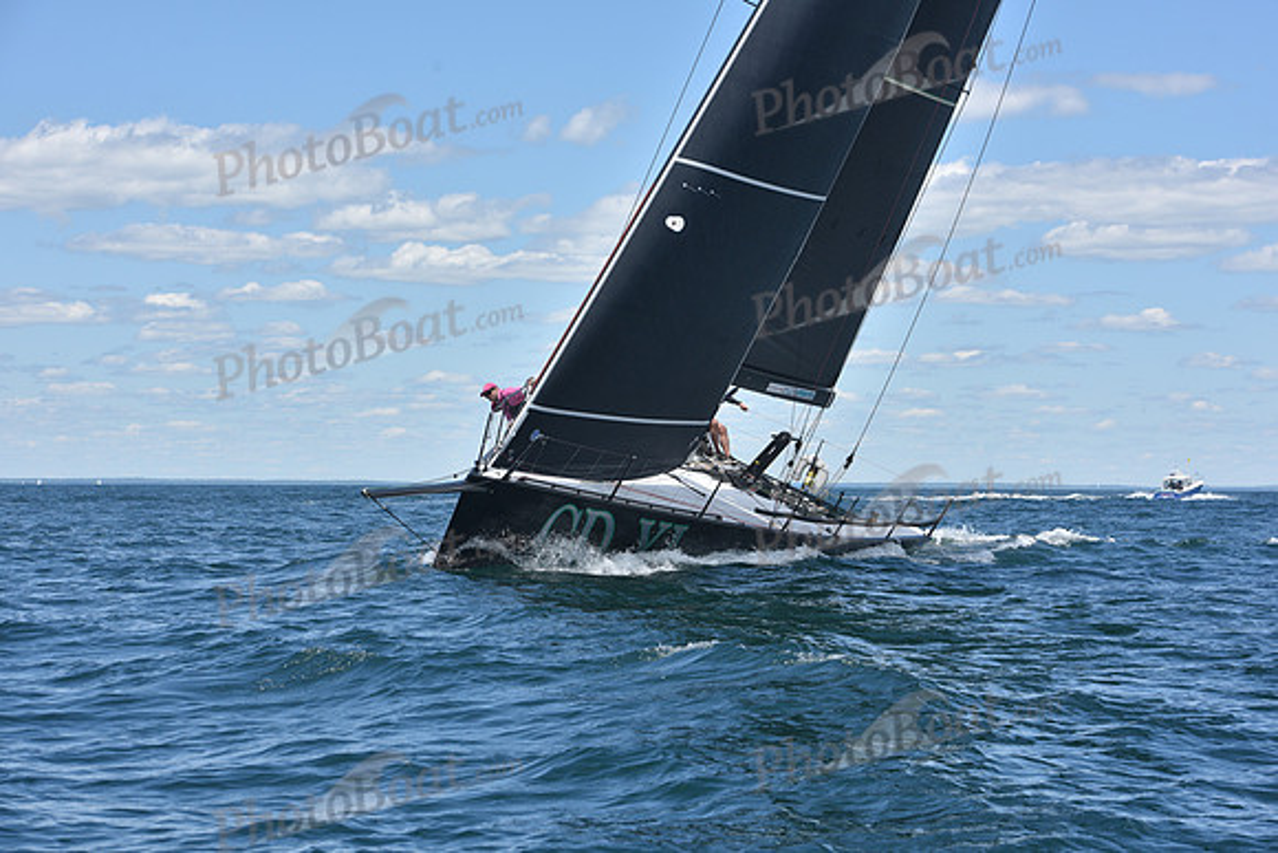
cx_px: 639
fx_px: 3480
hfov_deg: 20.8
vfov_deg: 14.0
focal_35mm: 98
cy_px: 426
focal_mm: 98
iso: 250
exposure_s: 1/800
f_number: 9
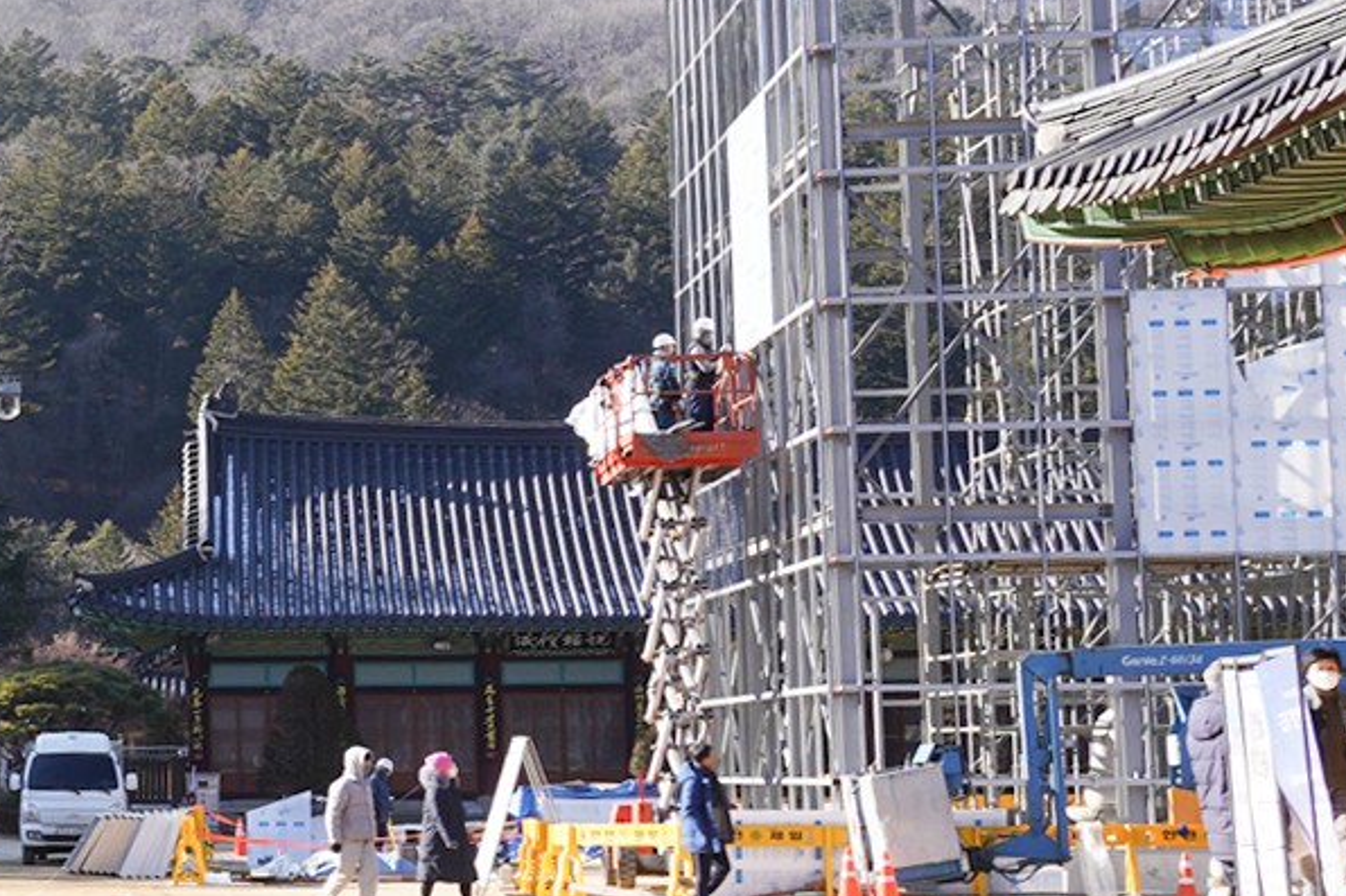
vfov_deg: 14.5
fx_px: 3513
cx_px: -738
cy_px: 447
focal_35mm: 94
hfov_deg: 18.8
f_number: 11
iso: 200
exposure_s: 1/100
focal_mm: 28
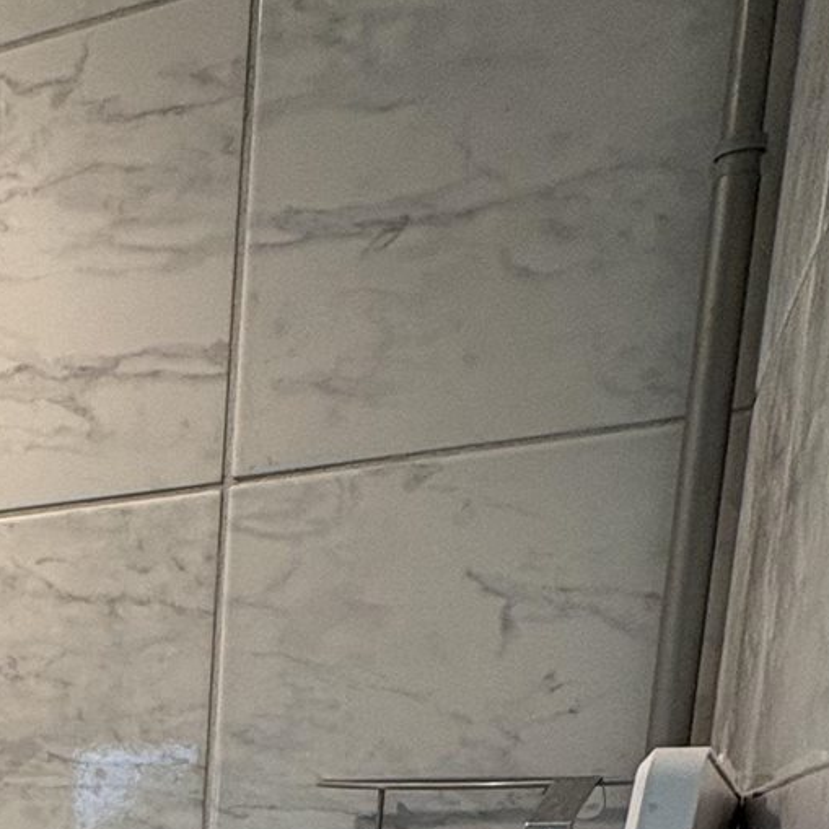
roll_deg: +1.3
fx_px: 1517
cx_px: -345
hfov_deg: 24.9
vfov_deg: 25.0
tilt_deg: -12.0
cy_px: 1166
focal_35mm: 56
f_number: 2.2
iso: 160
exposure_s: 1/60
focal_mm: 2.22
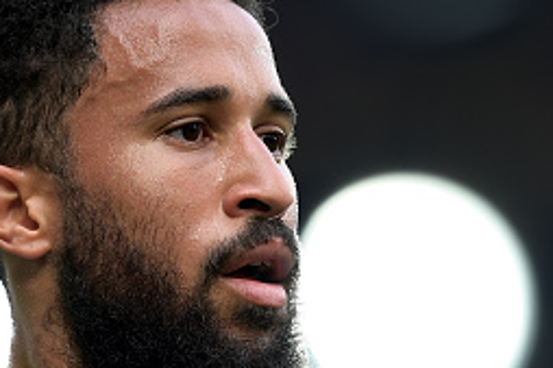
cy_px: 318
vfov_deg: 1.5
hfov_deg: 2.2
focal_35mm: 937
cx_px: 26
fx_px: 14384
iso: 250
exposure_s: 1/400
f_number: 2.8
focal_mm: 400
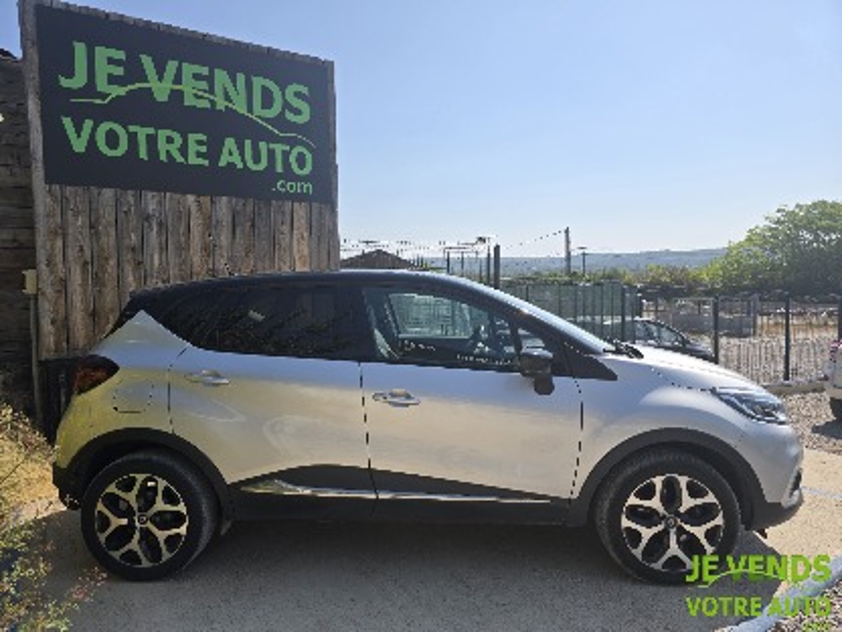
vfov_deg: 58.9
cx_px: 421
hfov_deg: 73.9
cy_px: 316
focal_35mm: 23
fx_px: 559
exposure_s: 1/777
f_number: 1.7
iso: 12
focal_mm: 6.3
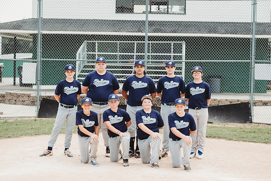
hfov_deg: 23.9
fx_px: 640
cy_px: 90
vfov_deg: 16.1
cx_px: 136
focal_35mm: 85
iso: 100
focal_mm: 85
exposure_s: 1/500
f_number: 2.8
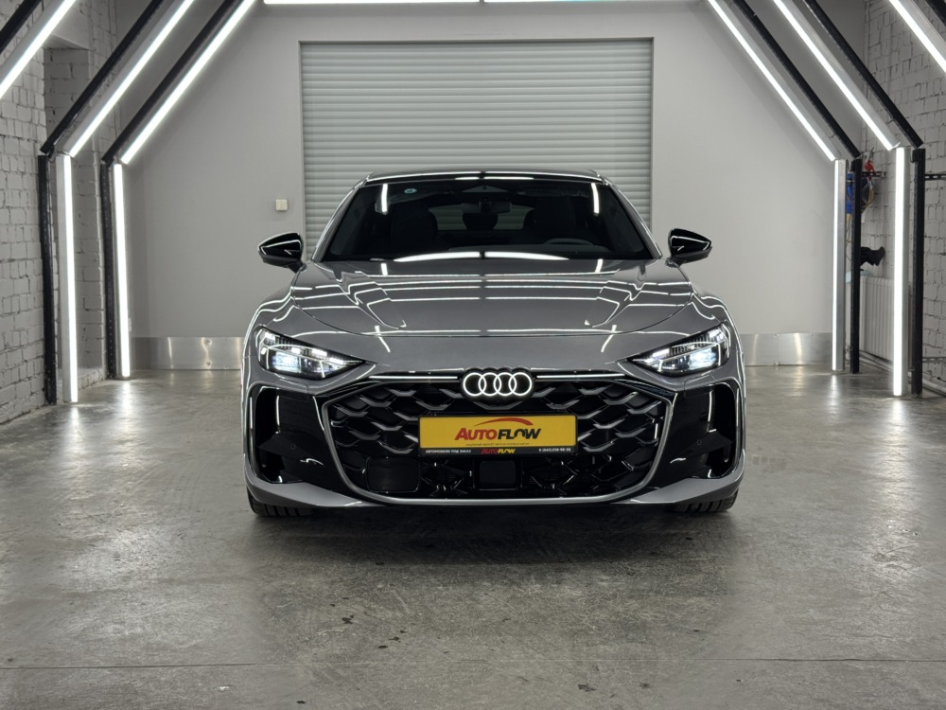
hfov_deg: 39.7
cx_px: 473
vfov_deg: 30.3
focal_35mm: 48
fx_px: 1312
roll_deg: +0.7
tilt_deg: -5.9
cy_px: 355
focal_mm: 6.76
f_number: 1.78
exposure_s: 1/176
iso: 64
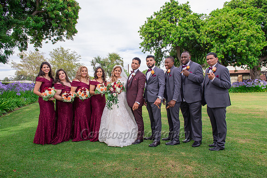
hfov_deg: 73.8
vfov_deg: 53.1
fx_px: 178
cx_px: 134
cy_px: 89
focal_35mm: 24
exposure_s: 1/250
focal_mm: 24
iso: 400
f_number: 7.1
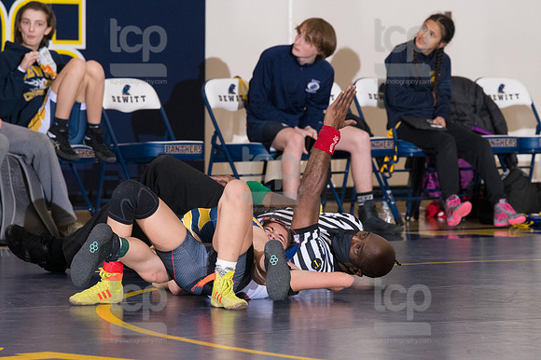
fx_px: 4385
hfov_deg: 7.1
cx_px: 270
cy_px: 180
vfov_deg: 4.7
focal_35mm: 292
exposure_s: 1/250
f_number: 5.6
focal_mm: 195
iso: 2000
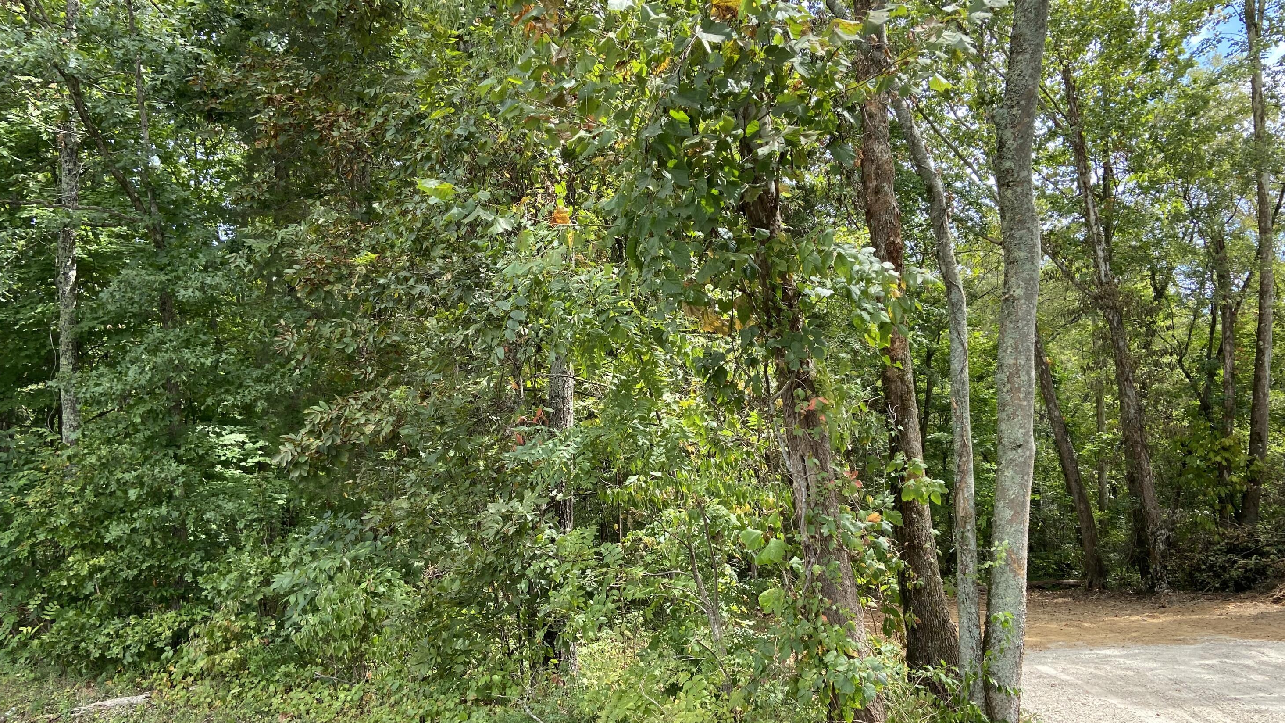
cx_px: 652
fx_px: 988
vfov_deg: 40.1
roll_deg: +4.1
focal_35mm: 29
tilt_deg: +7.2
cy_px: 417
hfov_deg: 66.1
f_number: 1.8
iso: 32
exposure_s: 1/355
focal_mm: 4.25
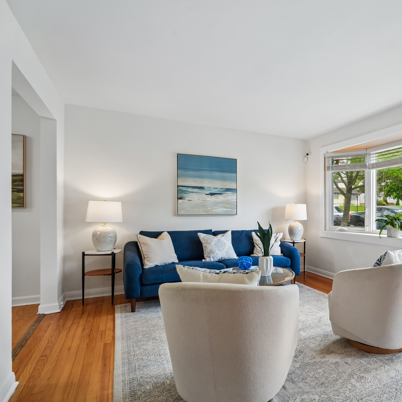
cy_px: 203
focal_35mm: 21
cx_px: 299
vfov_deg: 72.1
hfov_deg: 67.8
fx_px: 276
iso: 400
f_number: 8
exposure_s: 1/20
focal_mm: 16
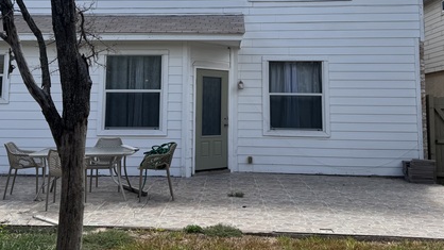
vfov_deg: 29.0
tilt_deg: +6.3
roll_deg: -1.1
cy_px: 48
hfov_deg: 50.4
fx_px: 471
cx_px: 204
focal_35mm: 40
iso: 80
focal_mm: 6.76
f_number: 1.78
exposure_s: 1/2710
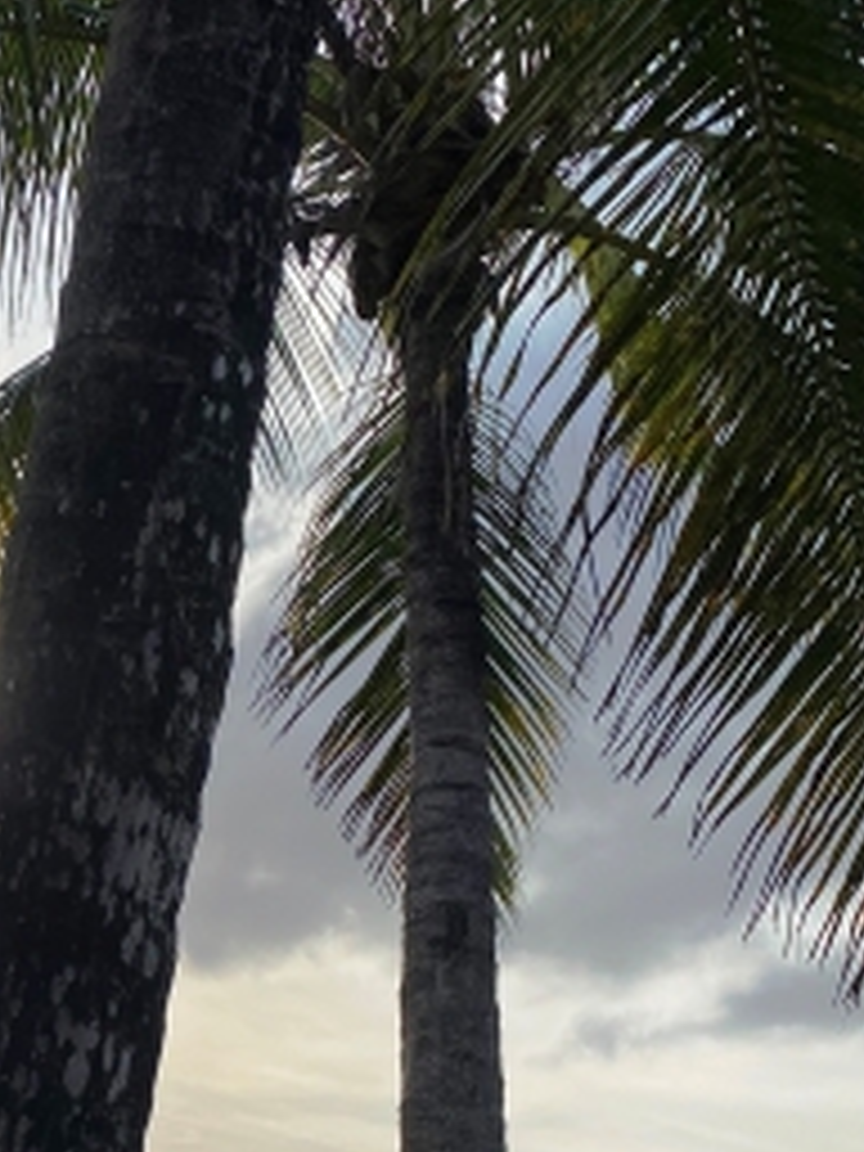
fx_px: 2030
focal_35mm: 61
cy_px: 1066
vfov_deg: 30.1
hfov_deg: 22.4
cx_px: -135
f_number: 1.8
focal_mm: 4.25
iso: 32
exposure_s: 1/7692
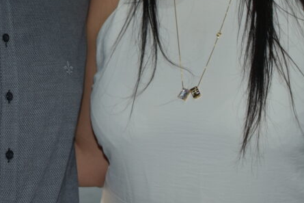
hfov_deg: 20.9
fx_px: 819
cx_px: 88
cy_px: -43
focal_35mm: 97
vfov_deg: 13.7
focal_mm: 24
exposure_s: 1/200
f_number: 3.8
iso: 200
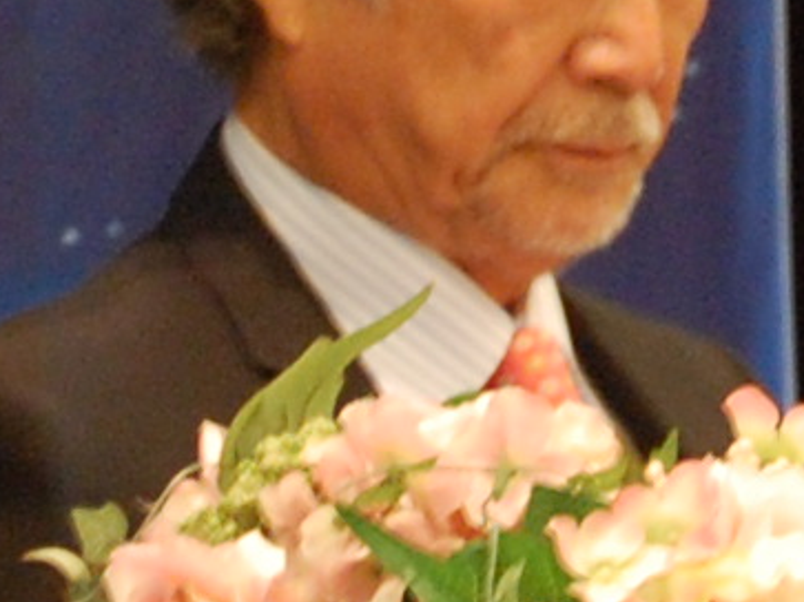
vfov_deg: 2.5
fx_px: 13861
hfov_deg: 3.3
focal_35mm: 597
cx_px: 808
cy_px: -44
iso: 900
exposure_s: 1/8
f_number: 5.6
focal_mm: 50
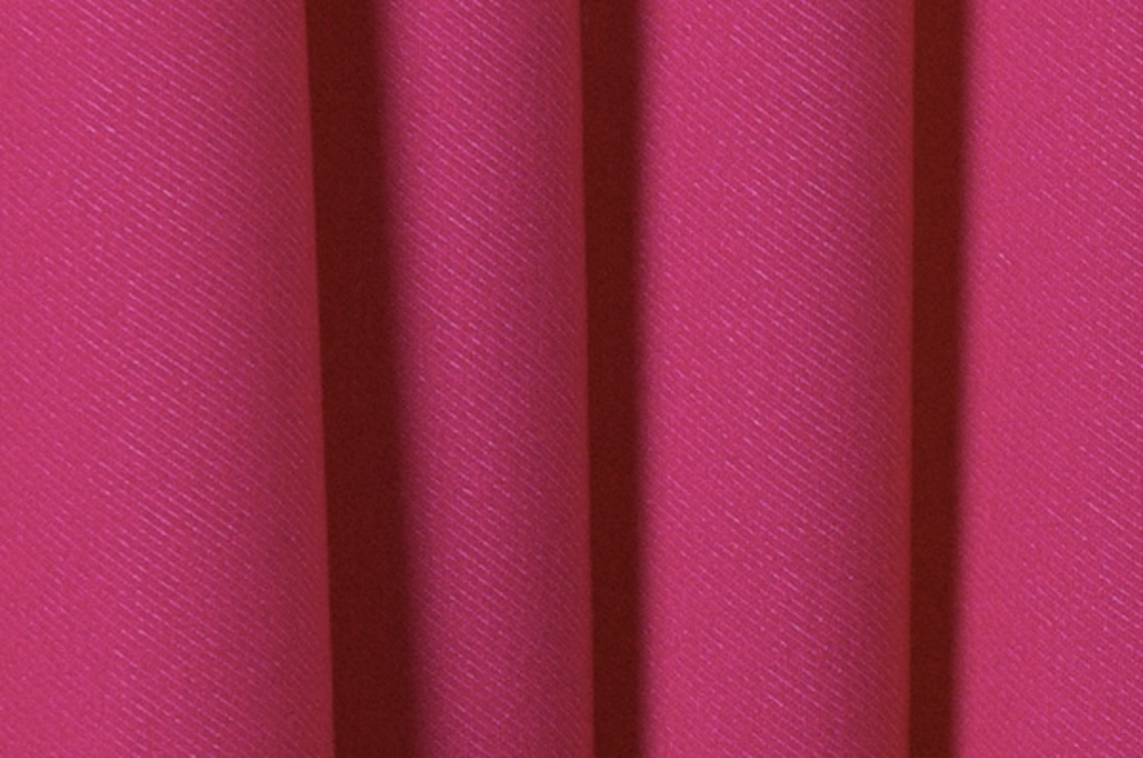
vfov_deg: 6.8
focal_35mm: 202
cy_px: 379
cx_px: 572
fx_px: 6419
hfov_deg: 10.2
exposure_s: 1/250
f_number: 11
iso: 400
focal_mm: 135
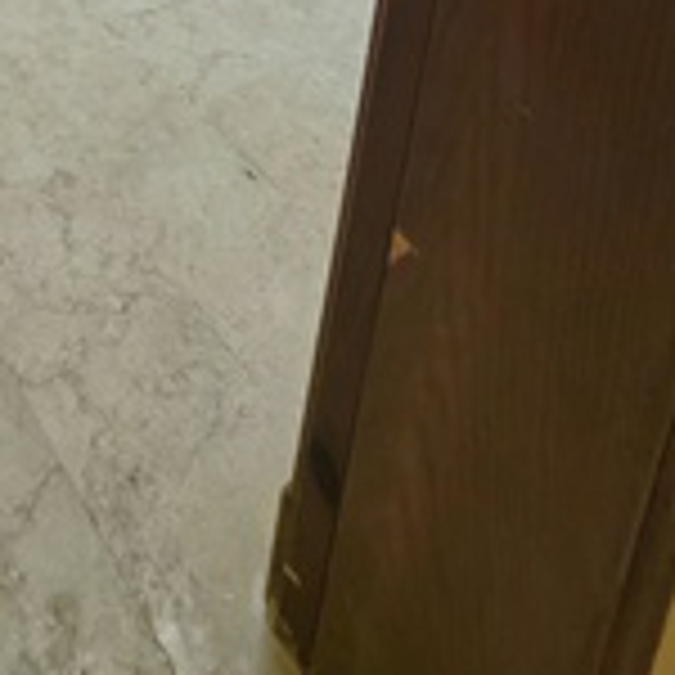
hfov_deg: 40.3
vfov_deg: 29.6
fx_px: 772
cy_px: -322
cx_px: -25
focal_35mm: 35
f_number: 2
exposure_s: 1/40
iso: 125
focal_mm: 1.82
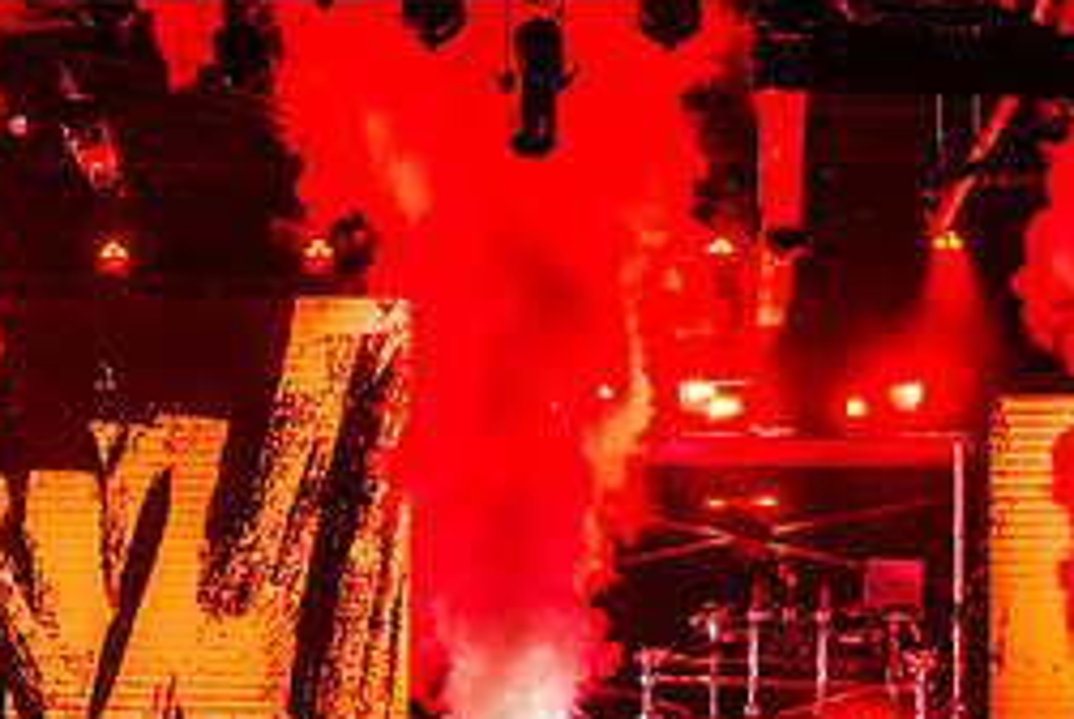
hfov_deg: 11.3
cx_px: 40
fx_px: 5376
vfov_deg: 7.6
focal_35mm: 180
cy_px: 558
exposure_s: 1/320
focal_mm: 70
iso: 3200
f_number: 2.8
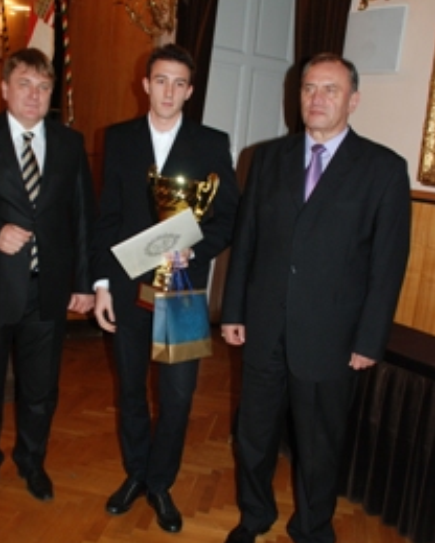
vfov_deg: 46.8
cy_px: 302
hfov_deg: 38.0
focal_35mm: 39
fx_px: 628
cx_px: 166
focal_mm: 18
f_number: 4
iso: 400
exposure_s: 1/60
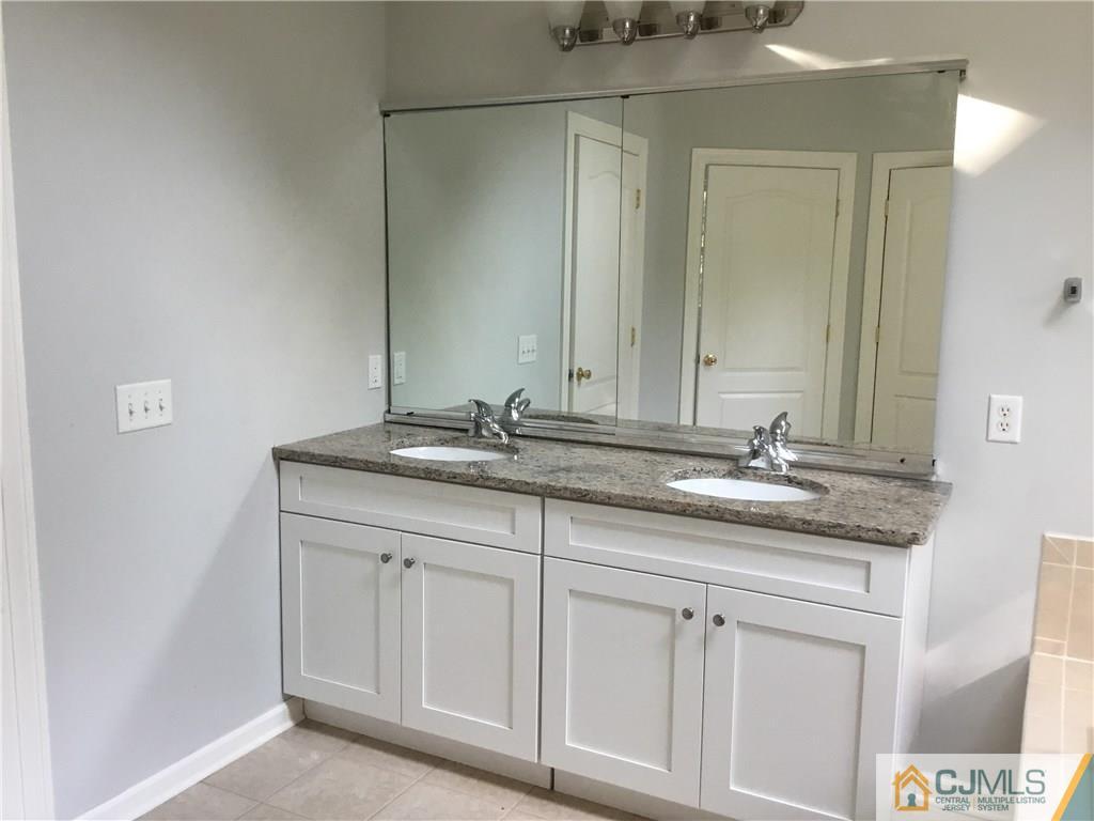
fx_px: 980
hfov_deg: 58.4
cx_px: 547
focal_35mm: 31
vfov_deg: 45.4
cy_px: 410
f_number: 2.4
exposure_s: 1/30
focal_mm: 3.3
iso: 32
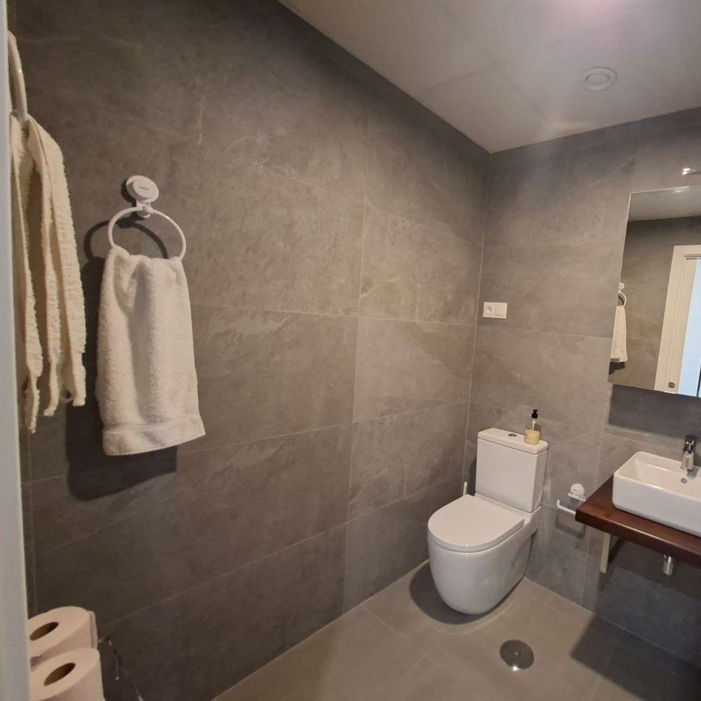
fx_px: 367
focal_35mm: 16
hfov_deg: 83.8
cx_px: 479
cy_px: 365
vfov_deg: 87.4
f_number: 2.2
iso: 400
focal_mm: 1.74
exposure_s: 1/24
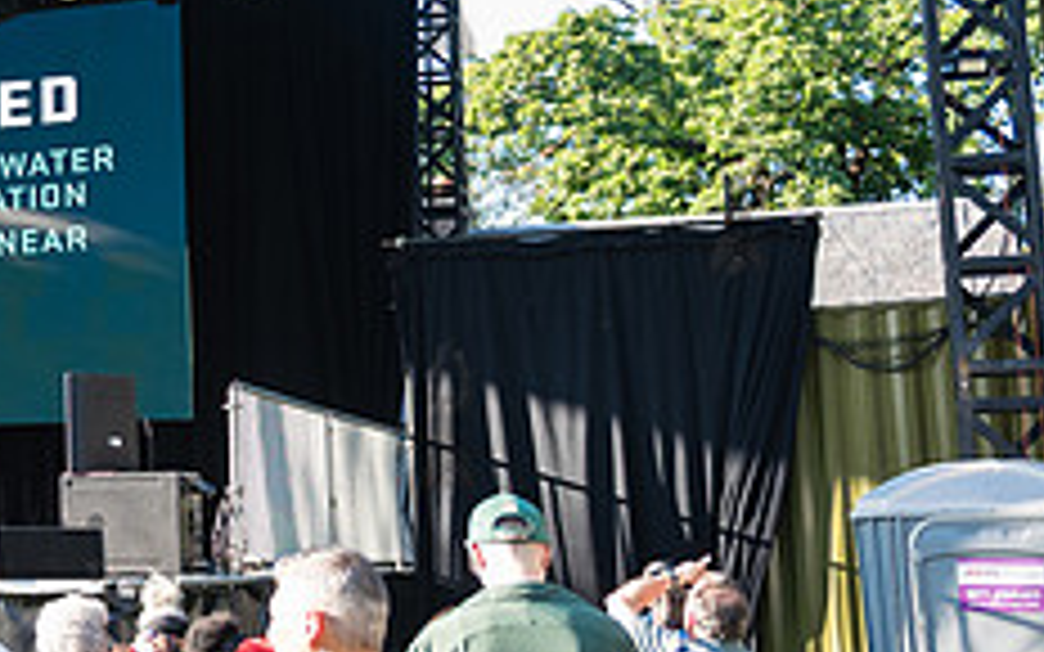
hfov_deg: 25.6
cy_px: 196
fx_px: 2105
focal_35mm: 74
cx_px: -135
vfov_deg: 17.6
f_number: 2.8
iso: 500
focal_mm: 29
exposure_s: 1/1000
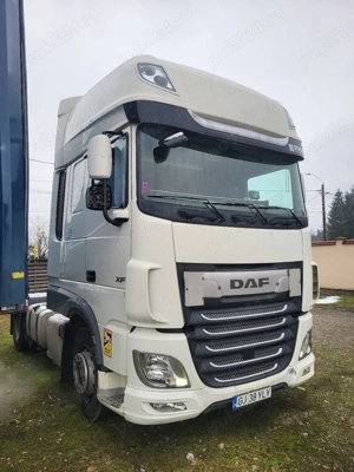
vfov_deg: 67.3
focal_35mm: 26
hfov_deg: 53.1
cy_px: 236
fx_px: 355
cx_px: 177
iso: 40
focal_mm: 5.4
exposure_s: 1/250
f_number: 1.8
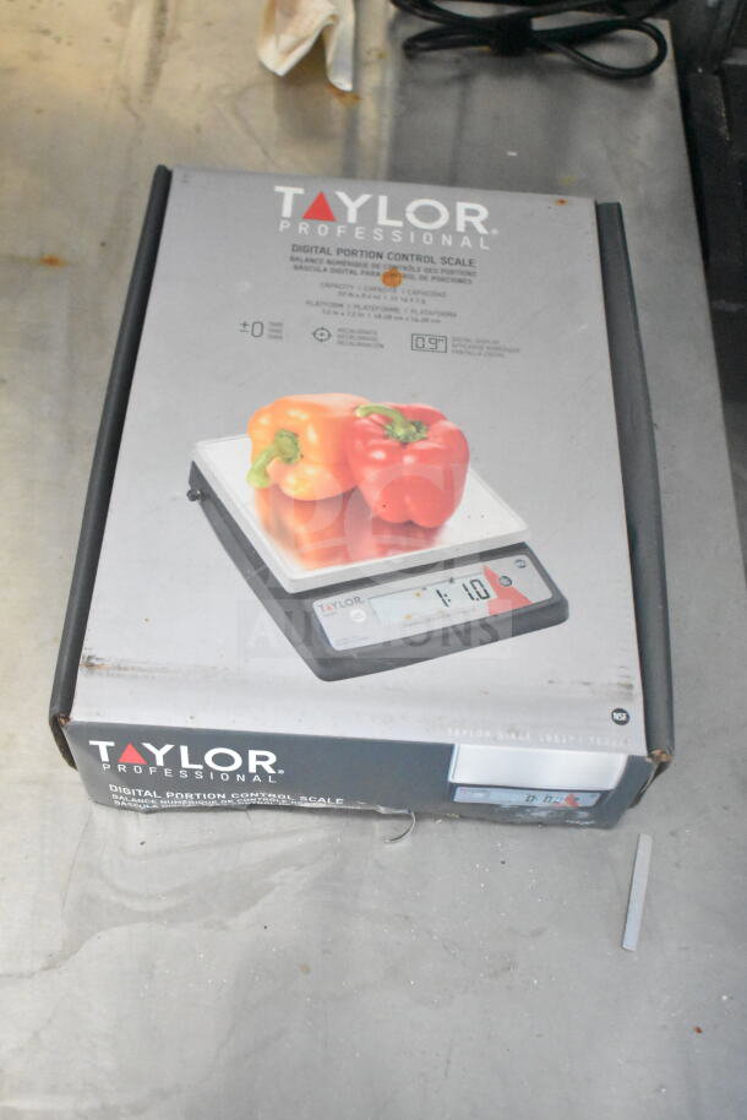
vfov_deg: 53.1
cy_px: 560
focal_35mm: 36
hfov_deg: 36.9
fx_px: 1120
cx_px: 374
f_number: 4
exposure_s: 1/40
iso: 12800
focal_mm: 24
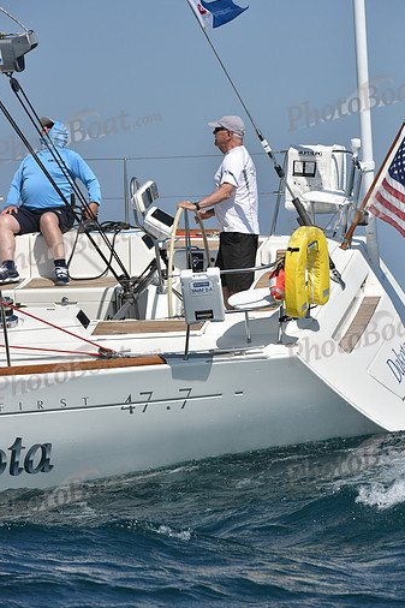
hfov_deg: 6.3
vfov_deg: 9.4
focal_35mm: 218
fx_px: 3681
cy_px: 291
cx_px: 224
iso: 250
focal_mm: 190
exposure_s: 1/1600
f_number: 8
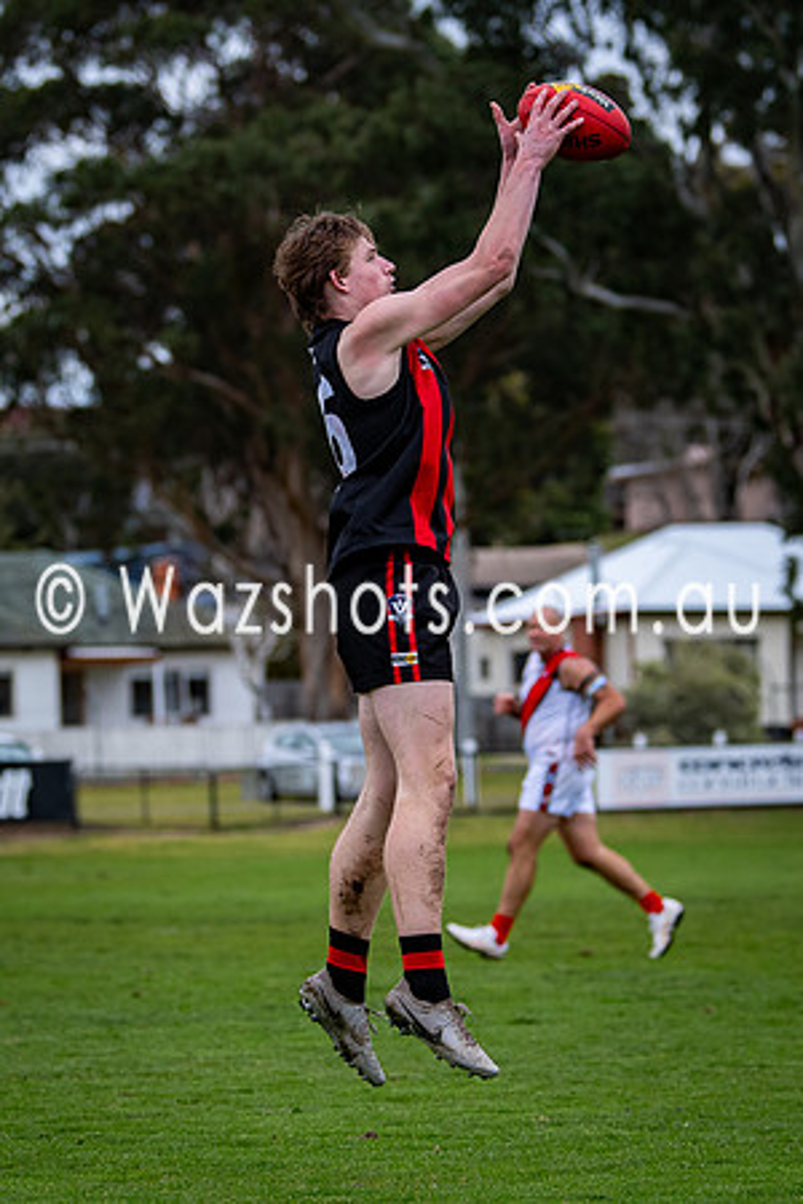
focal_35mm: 217
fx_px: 7267
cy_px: 604
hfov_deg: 6.3
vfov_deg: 9.5
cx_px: 342
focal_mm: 92
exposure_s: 1/1600
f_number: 2.8
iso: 280
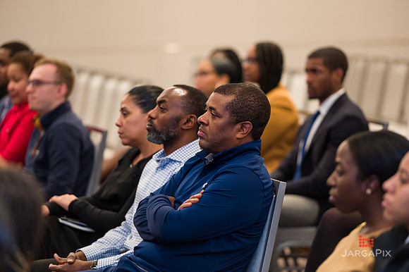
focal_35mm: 200
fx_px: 2271
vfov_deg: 6.9
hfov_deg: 10.3
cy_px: 136
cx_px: 204
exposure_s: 1/200
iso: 800
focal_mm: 200
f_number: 3.2
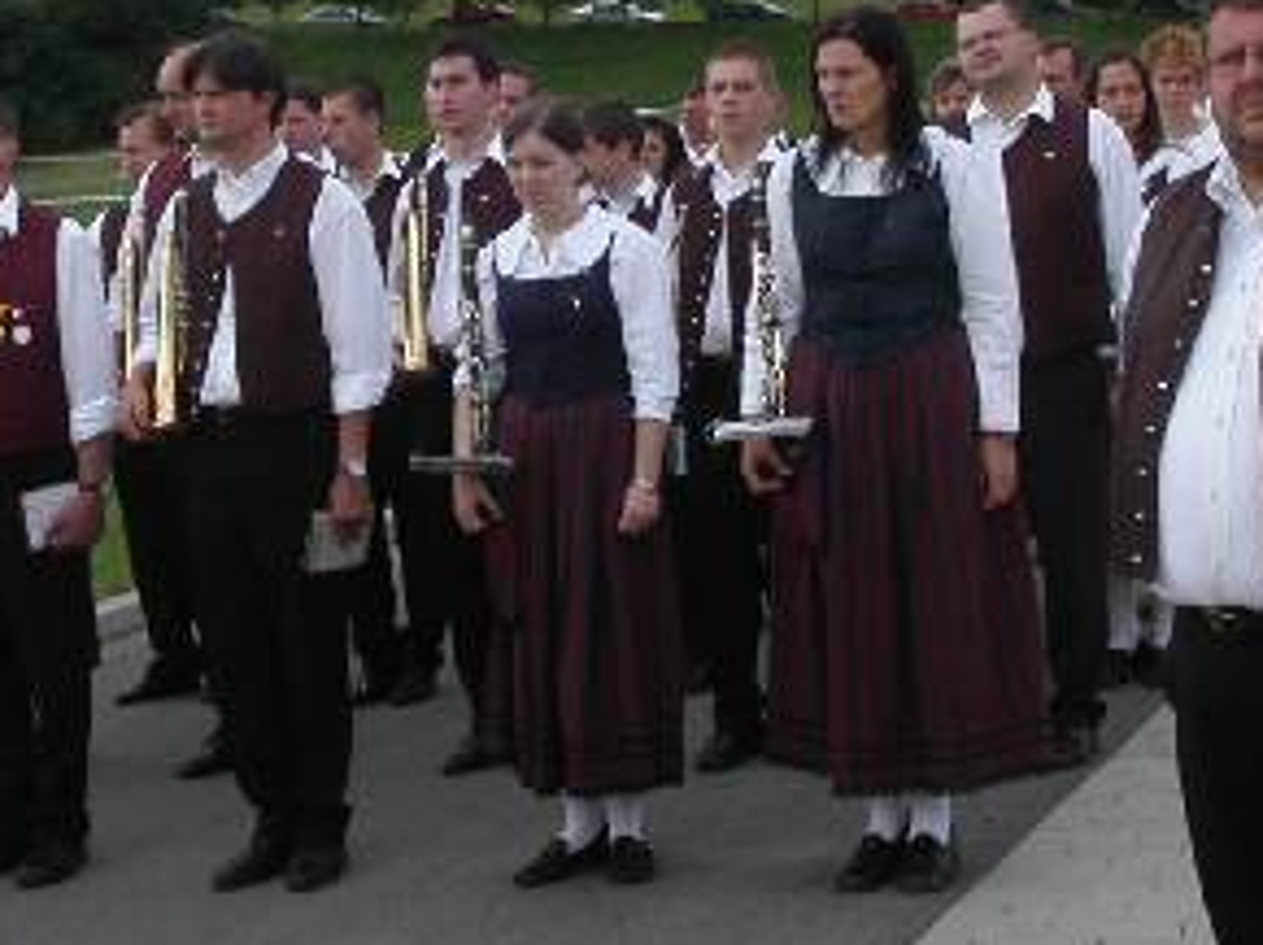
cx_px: 514
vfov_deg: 17.4
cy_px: 161
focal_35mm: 84
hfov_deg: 23.3
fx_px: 3062
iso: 100
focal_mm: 7.8
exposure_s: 1/250
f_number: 6.7
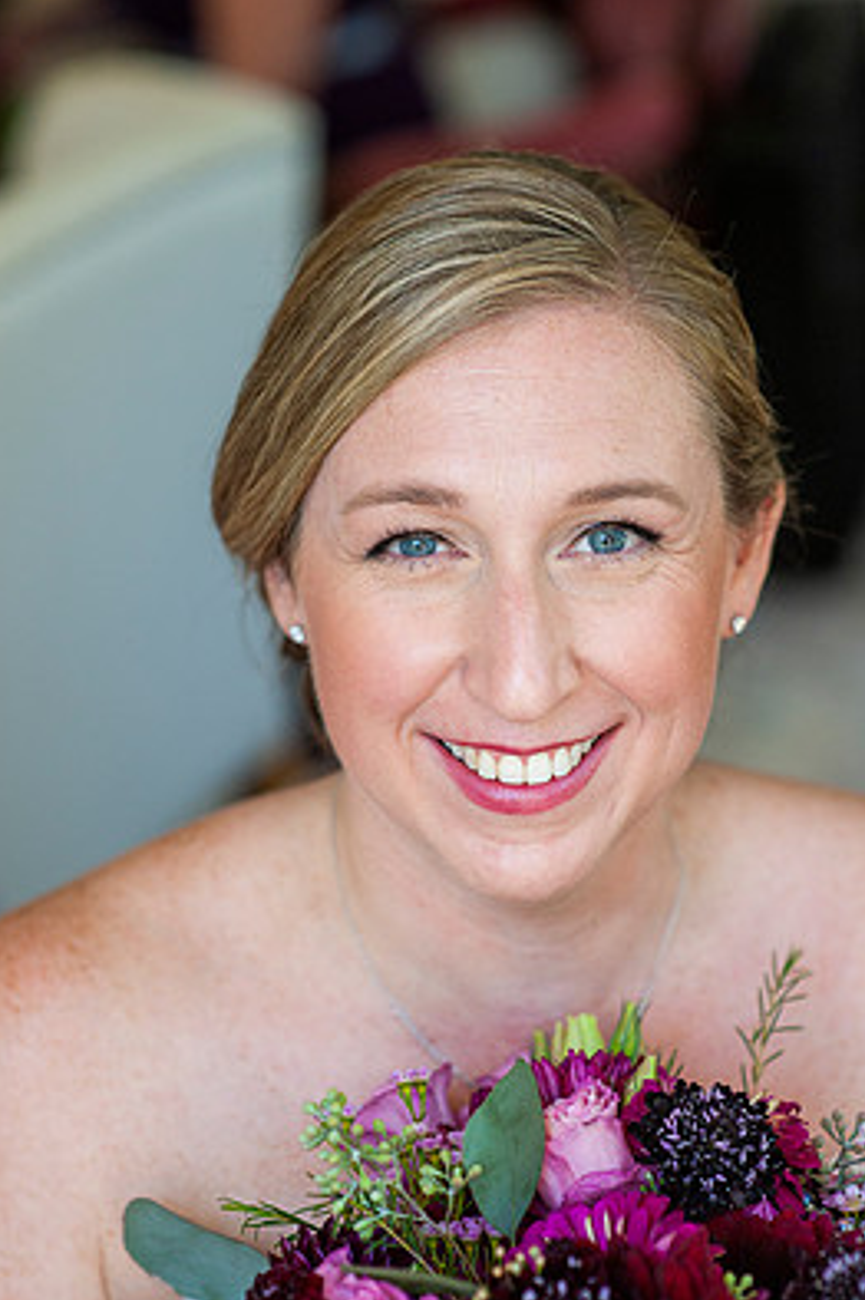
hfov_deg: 14.1
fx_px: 3502
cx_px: 487
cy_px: 726
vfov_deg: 21.0
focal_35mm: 97
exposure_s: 1/500
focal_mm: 85
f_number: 2.8
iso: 640
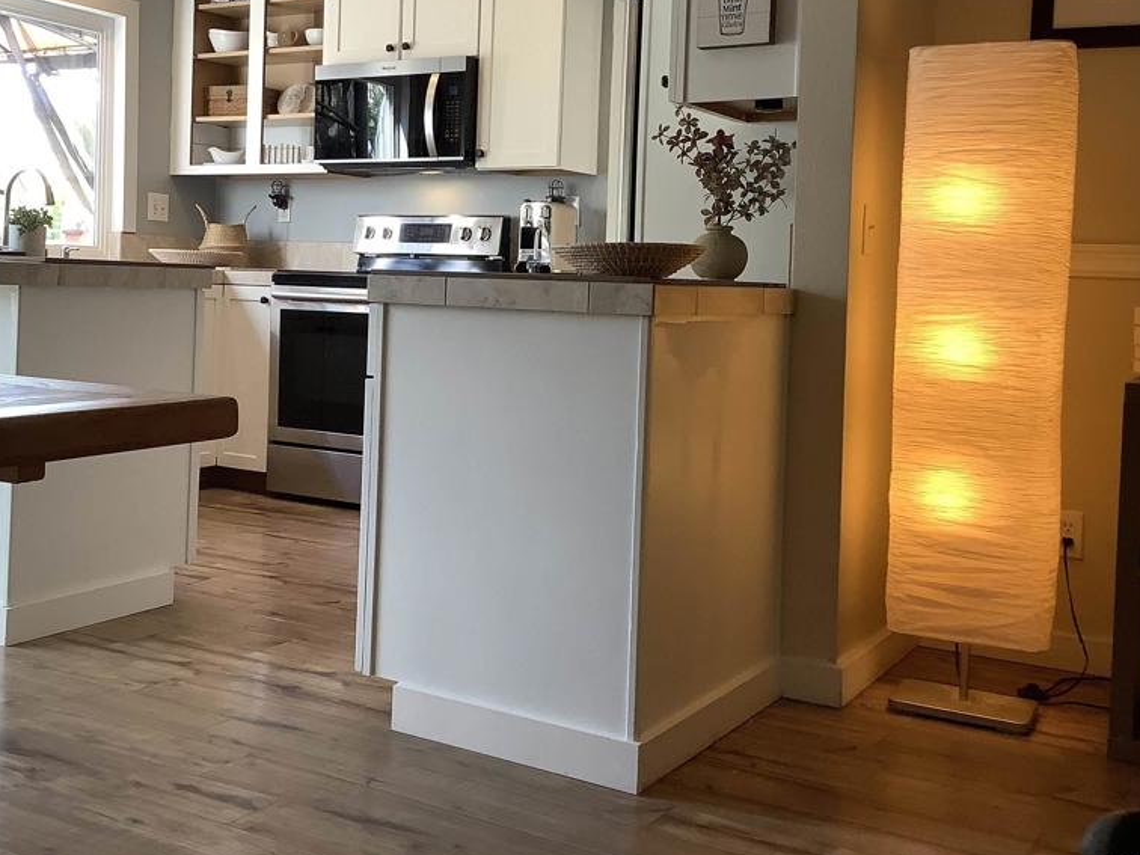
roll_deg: -1.5
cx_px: 455
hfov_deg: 44.6
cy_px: 297
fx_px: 1383
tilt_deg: -1.1
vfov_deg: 34.1
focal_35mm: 42
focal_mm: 3.3
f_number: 2.4
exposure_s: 1/60
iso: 80
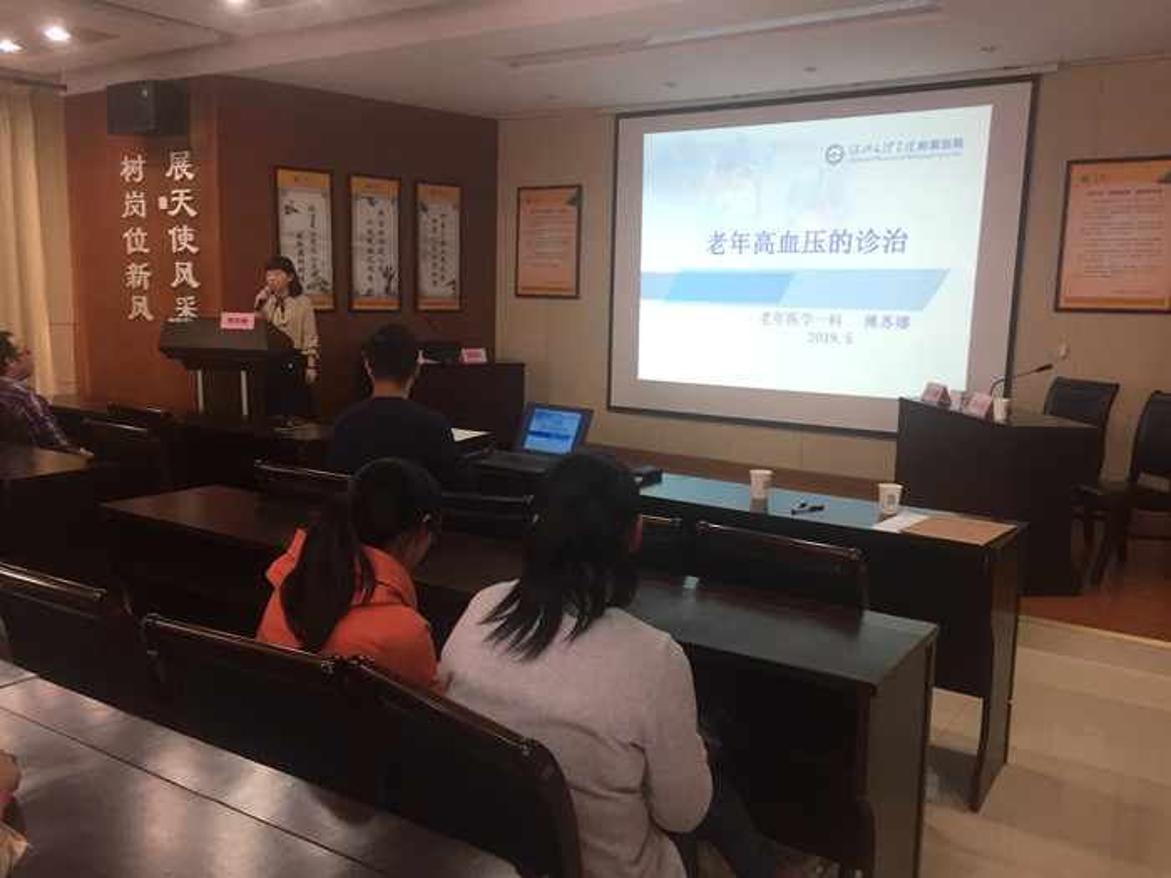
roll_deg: -0.7
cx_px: 586
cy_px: 439
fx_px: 981
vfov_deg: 48.2
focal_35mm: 29
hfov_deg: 61.7
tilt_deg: -8.8
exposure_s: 1/33
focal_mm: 4.15
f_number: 2.2
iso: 125
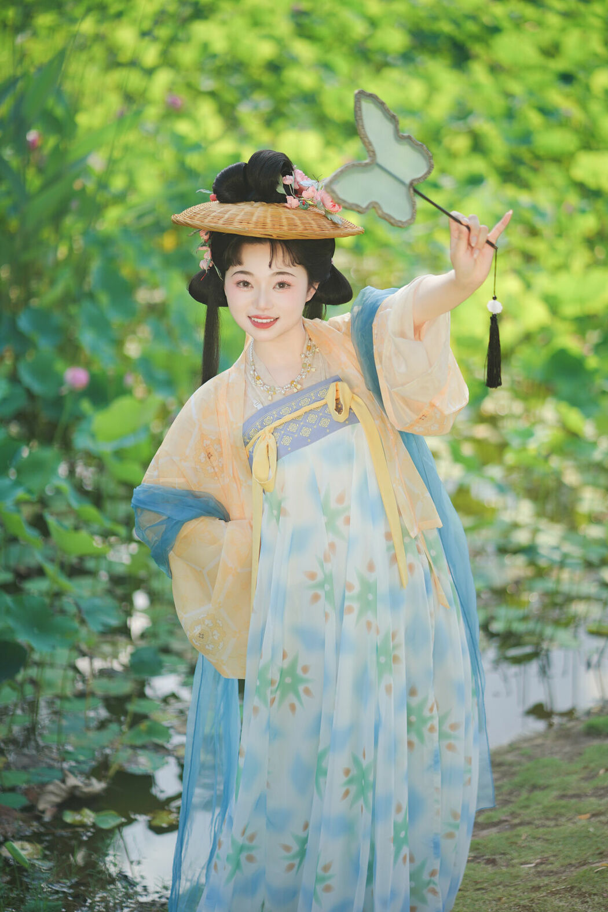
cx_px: 304
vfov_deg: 23.9
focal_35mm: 85
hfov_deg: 16.1
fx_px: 2153
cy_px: 456
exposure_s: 1/1250
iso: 80
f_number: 1.8
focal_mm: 85
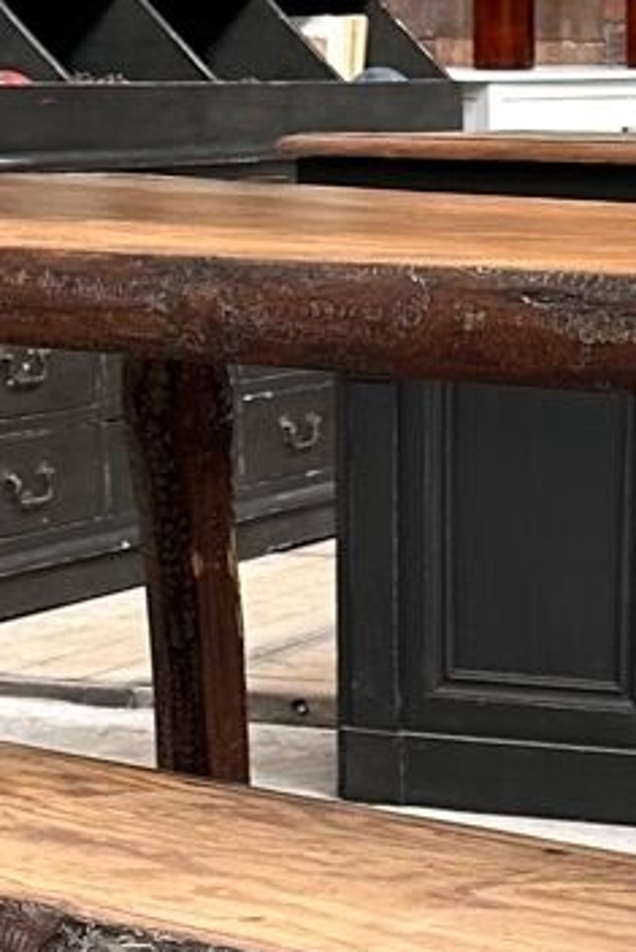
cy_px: 1144
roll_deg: -1.9
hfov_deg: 9.5
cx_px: 639
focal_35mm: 143
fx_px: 3785
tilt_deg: -14.9
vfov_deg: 13.9
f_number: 1.78
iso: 160
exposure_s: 1/121
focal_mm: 6.86
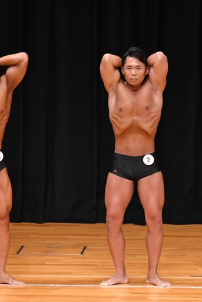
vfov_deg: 5.1
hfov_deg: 3.4
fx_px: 3423
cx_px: 79
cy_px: 151
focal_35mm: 407
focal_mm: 180
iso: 4000
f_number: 5.6
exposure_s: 1/400
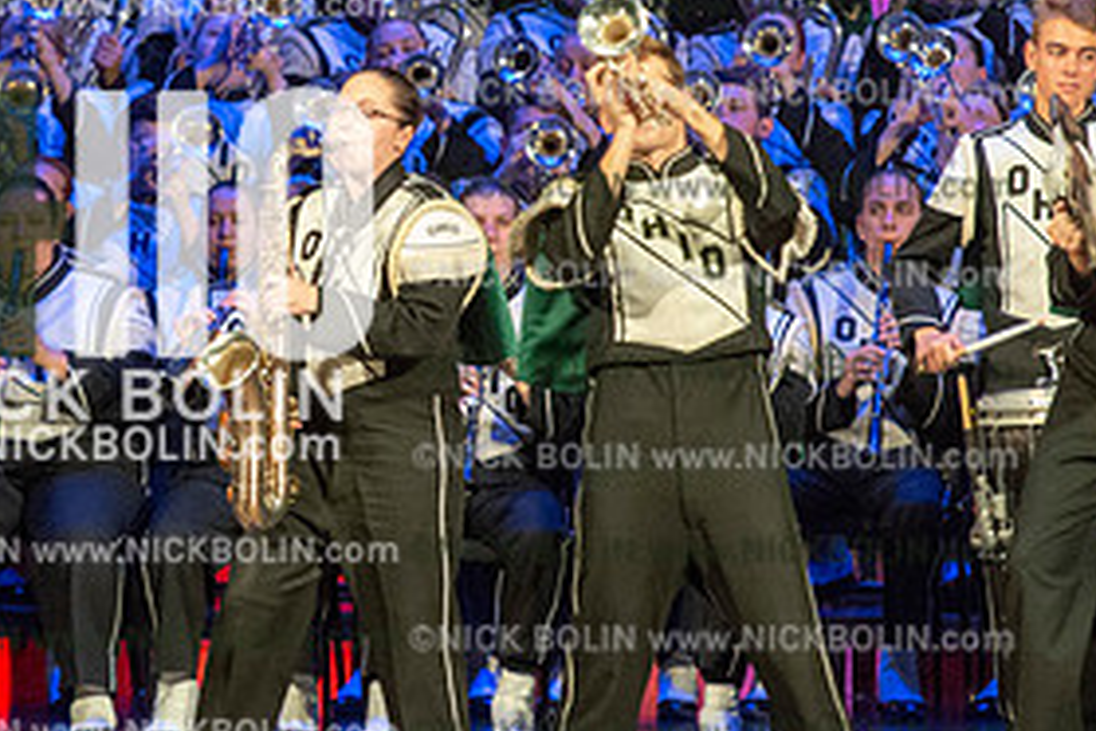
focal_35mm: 478
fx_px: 14551
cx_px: 94
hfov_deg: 4.3
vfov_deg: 2.9
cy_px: 275
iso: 8000
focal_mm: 230
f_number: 5.6
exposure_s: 1/250
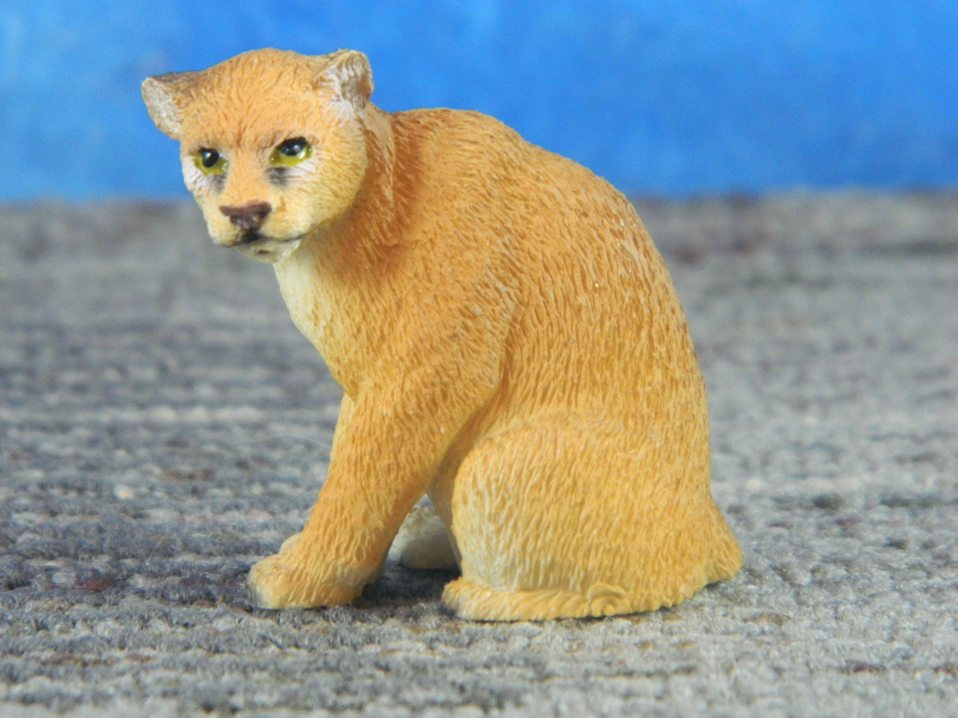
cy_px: 359
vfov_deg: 6.7
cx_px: 479
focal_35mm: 221
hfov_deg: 9.0
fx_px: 6116
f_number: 5.4
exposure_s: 1/10
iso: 400
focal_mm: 39.7
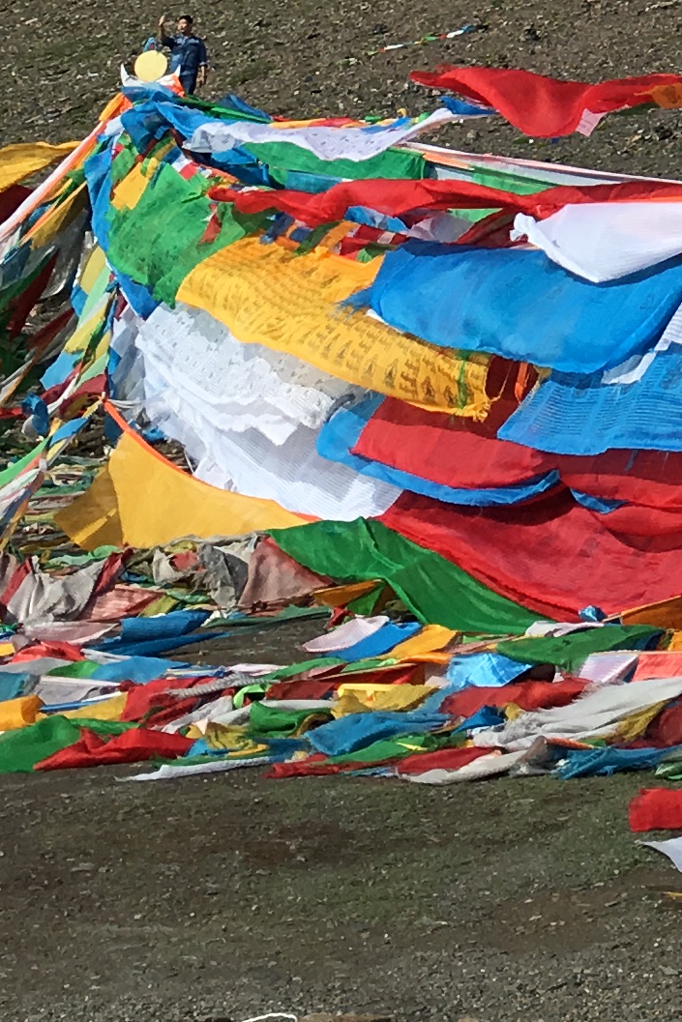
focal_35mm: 115
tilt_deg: +19.1
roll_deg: +1.6
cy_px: -419
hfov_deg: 11.4
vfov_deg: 16.5
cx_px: 1019
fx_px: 3267
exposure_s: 1/1083
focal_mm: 4.15
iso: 25
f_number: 2.2
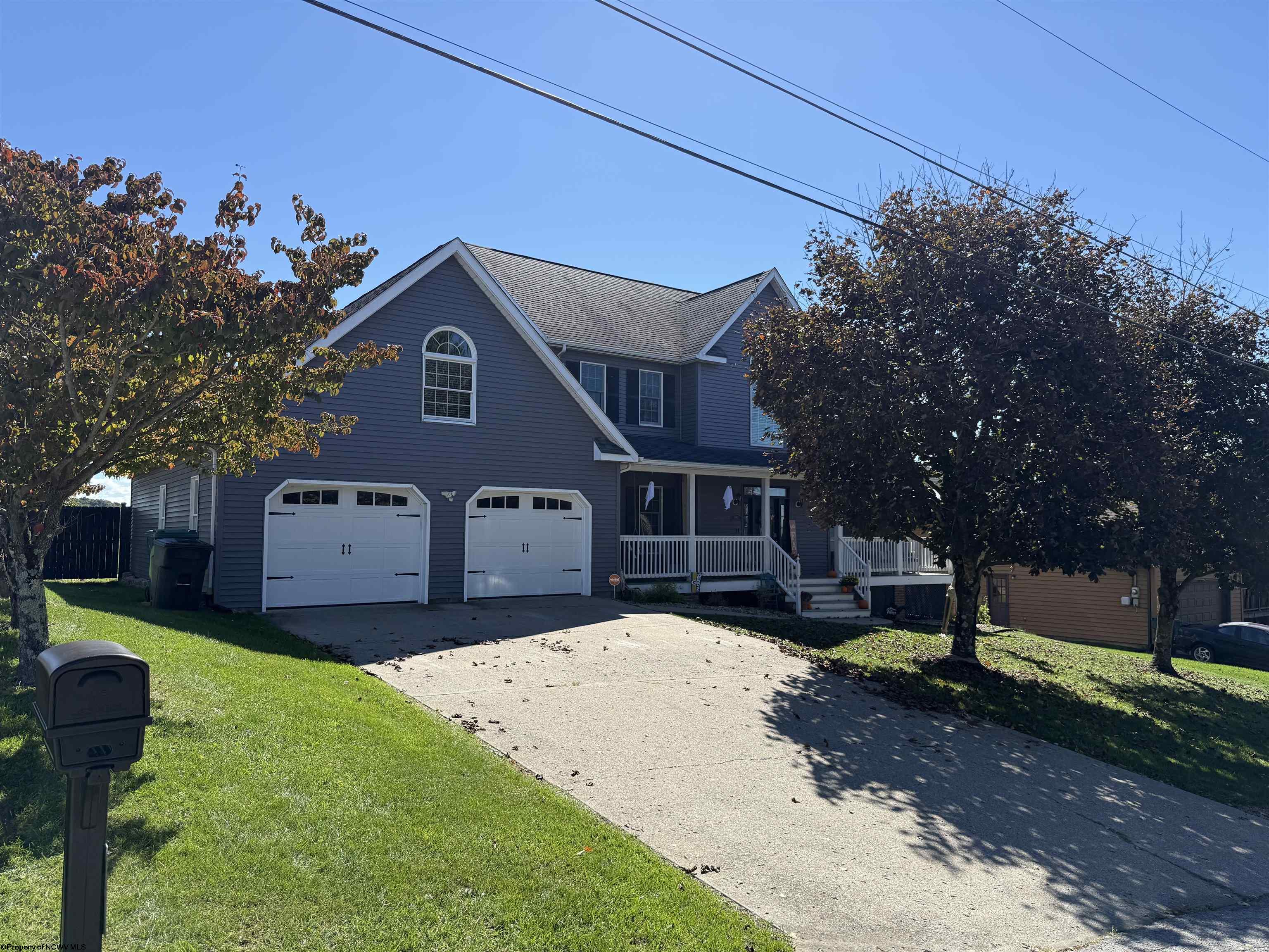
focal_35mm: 24
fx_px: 880
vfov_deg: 56.8
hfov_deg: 71.6
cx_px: 634
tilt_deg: +3.9
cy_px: 476
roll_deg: -1.2
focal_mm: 6.76
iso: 80
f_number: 1.78
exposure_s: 1/3584
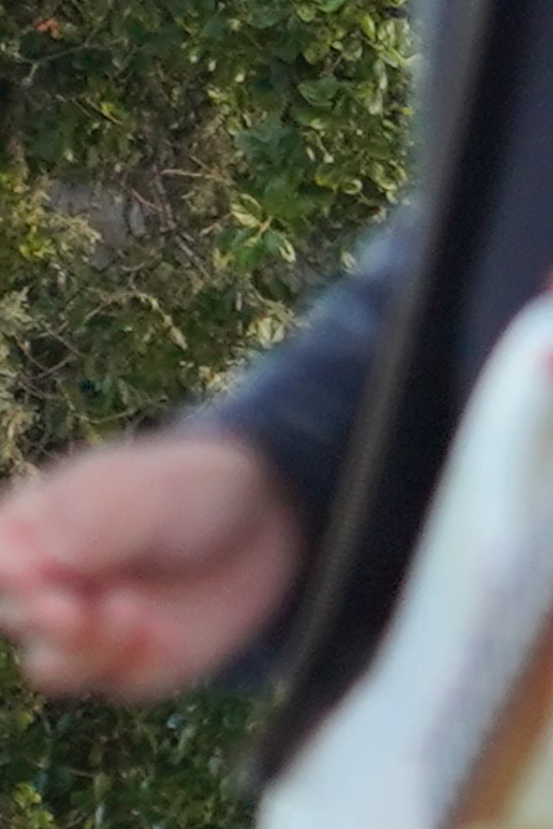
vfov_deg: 2.3
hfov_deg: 1.5
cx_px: 882
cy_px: -1470
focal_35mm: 892
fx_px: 20539
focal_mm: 84
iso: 640
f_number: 4
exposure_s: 1/160
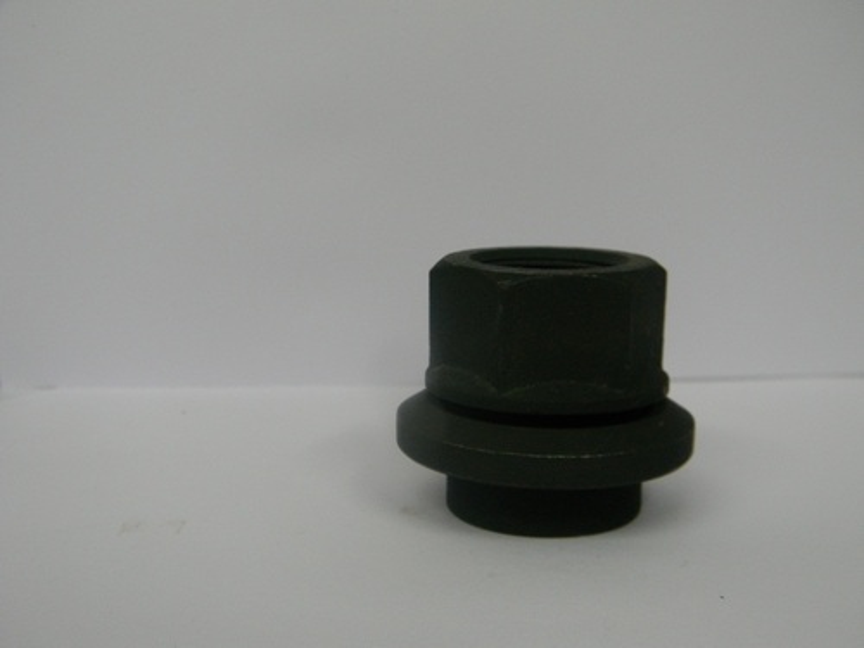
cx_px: 432
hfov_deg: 40.4
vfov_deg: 30.9
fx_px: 1173
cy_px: 324
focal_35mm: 47
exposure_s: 1/30
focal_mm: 8.6
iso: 270
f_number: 3.9
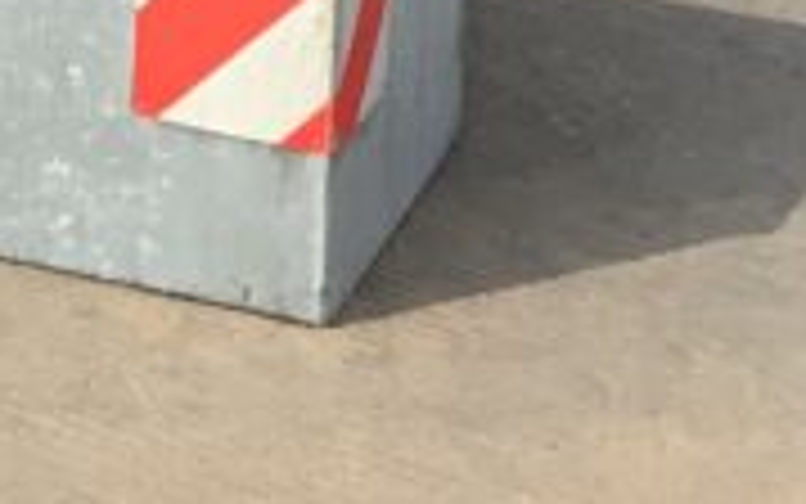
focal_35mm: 176
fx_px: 3867
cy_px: -994
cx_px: 90
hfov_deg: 11.8
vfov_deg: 6.8
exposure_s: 1/1675
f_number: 1.8
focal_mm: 3
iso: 16
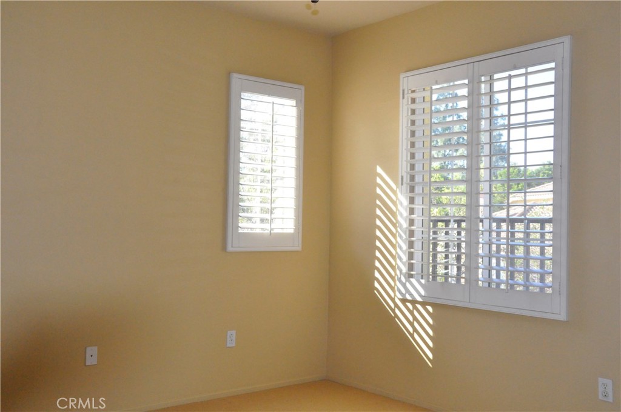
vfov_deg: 35.4
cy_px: 206
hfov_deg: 51.3
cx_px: 310
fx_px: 646
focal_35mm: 38
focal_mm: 25
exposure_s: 1/200
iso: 2500
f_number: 13
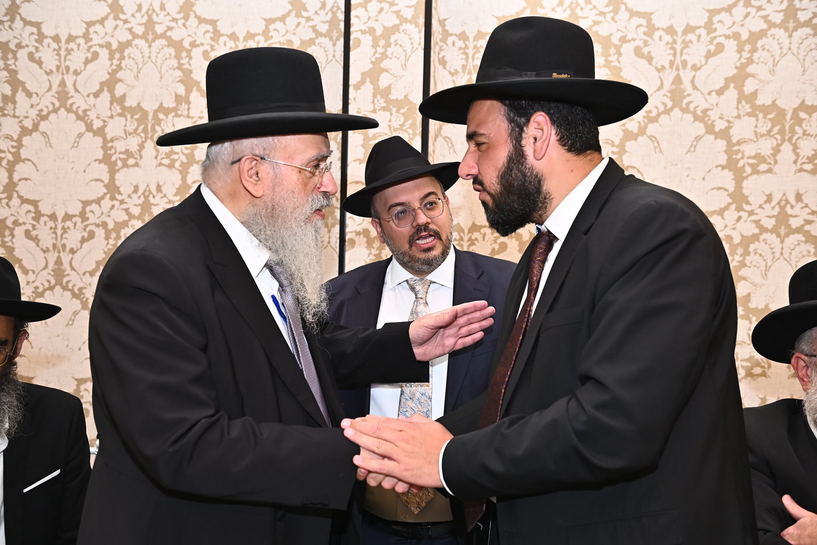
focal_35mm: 38
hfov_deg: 50.7
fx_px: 862
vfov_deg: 35.0
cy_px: 272
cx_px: 408
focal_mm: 38
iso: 1250
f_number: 4
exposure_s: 1/200
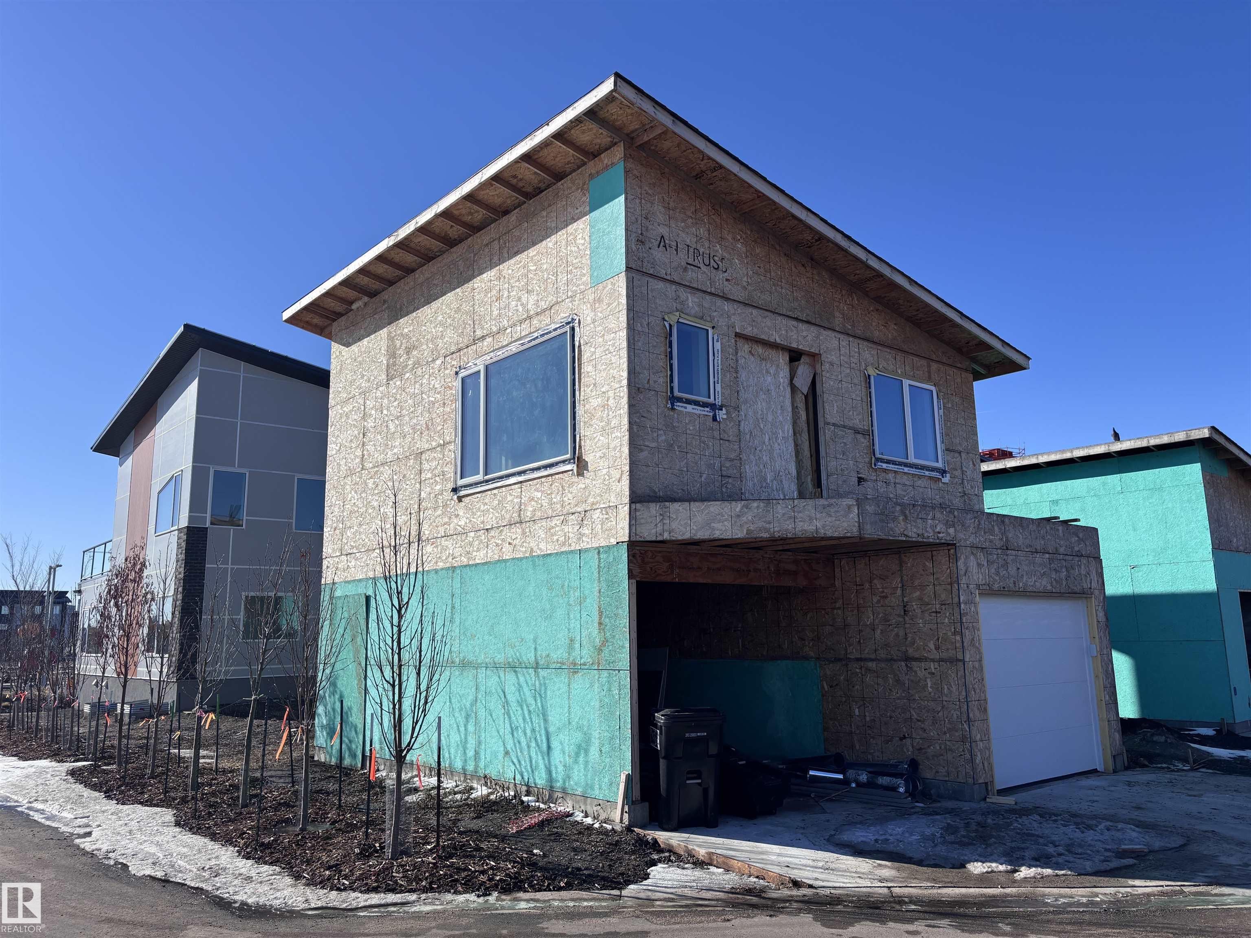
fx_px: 940
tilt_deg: +8.7
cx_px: 626
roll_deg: +1.0
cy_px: 469
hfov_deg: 67.3
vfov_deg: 53.1
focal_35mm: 26
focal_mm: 5.96
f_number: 1.6
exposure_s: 1/4082
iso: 50
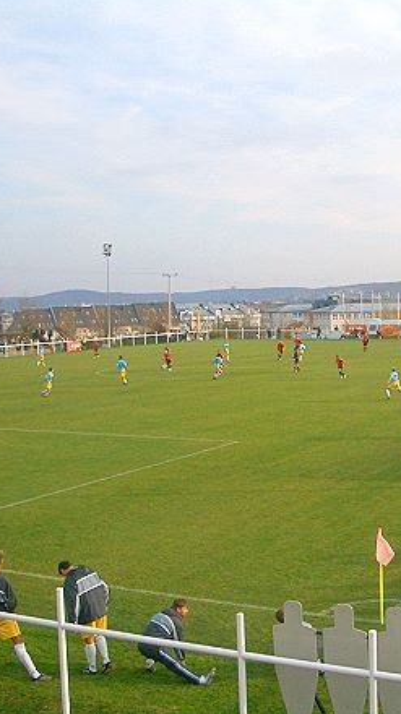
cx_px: 331
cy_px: 357
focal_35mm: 52
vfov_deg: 39.9
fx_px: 984
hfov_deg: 22.6
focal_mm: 5.8
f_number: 4.3
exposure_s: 1/320
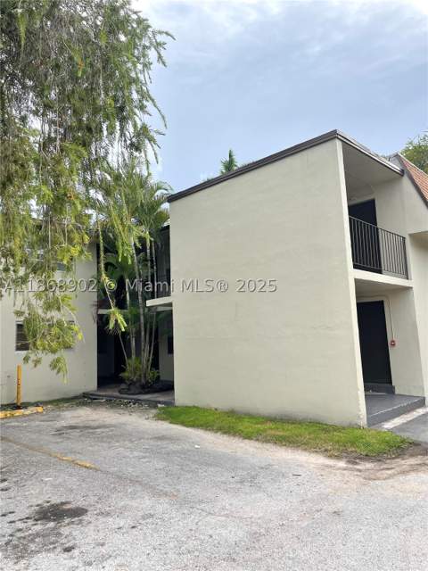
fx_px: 429
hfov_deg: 53.1
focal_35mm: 26
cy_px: 286
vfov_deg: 67.3
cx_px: 214
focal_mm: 4.2
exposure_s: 1/1182
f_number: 1.6
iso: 32
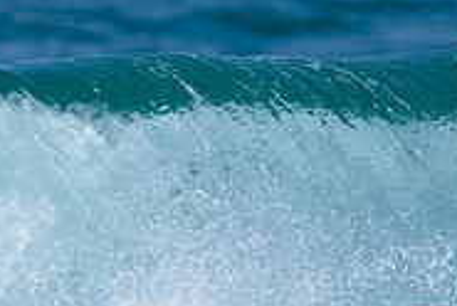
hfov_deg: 0.6
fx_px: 43738
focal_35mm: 3440
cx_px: 73
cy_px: 498
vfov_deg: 0.4
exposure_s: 1/2000
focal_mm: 800
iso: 180
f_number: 6.3
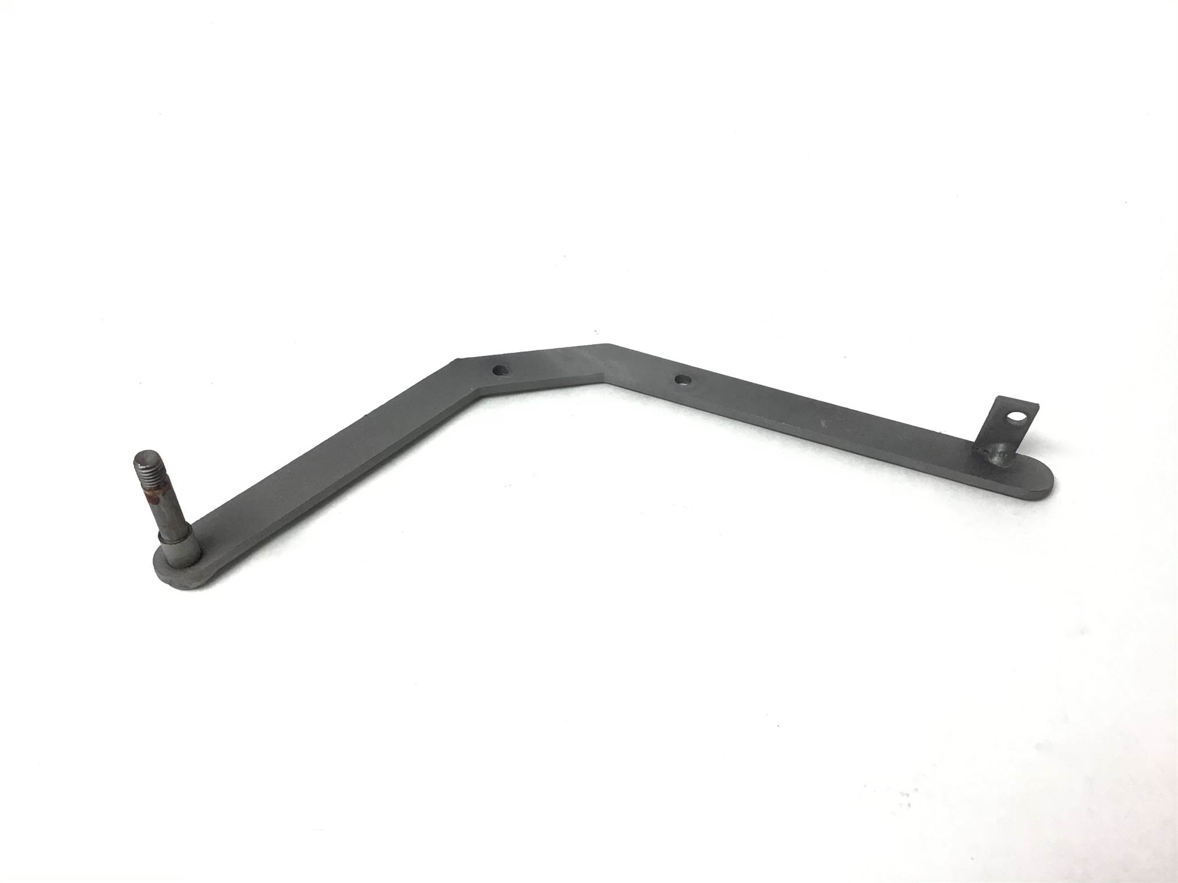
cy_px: 442
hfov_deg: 58.4
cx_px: 589
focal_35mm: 31
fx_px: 1055
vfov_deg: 45.4
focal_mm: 3.3
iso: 32
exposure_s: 1/33
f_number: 2.4
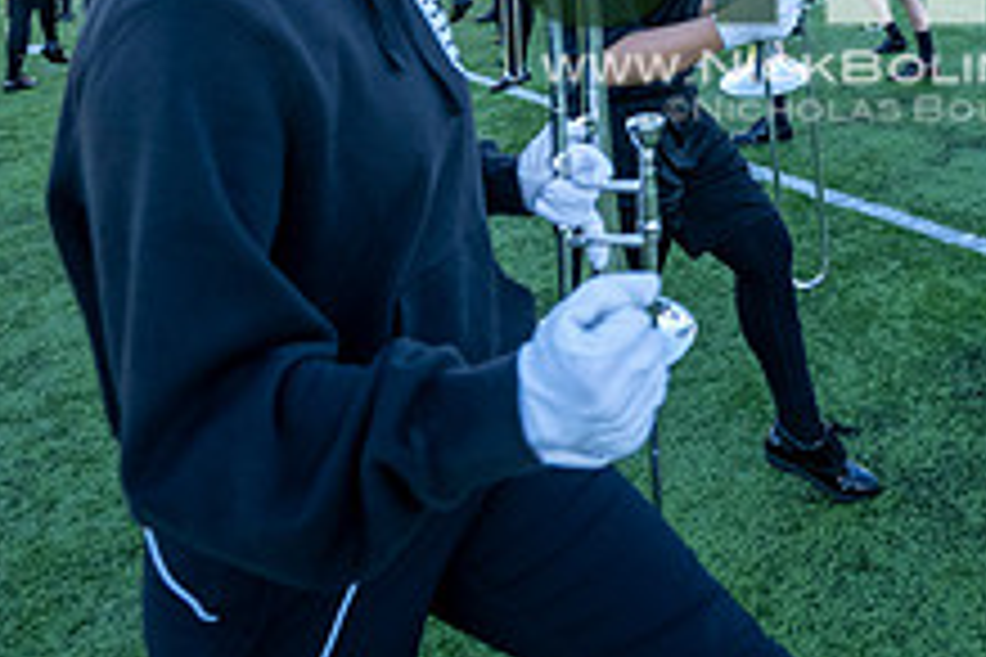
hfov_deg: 47.6
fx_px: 1013
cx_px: 851
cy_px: -92
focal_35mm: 37
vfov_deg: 31.3
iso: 500
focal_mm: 14
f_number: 4
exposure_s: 1/500
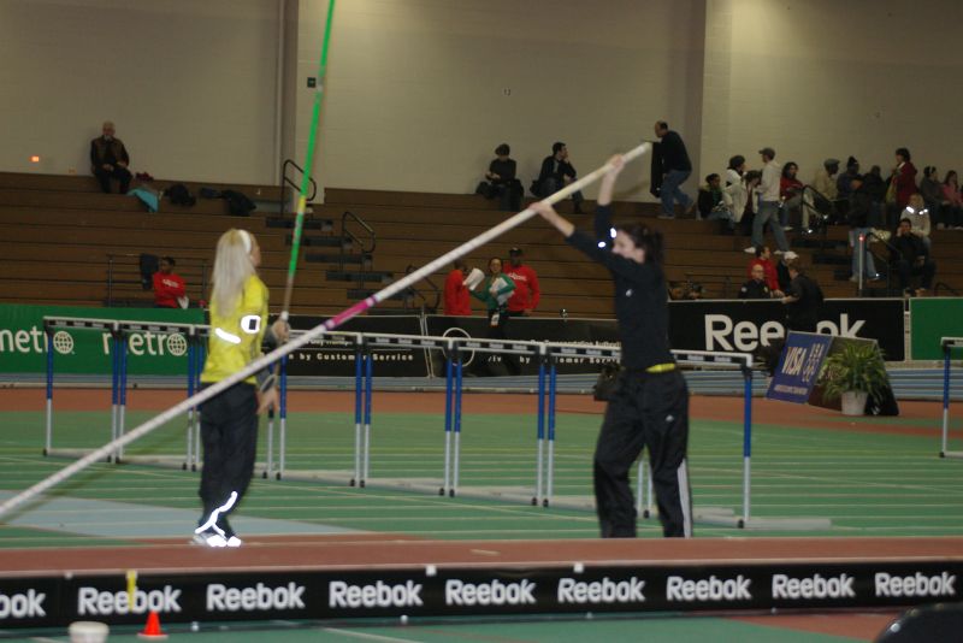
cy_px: 322
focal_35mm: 172
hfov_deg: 11.9
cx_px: 482
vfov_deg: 8.0
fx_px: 4616
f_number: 5.6
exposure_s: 1/125
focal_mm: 115
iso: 800
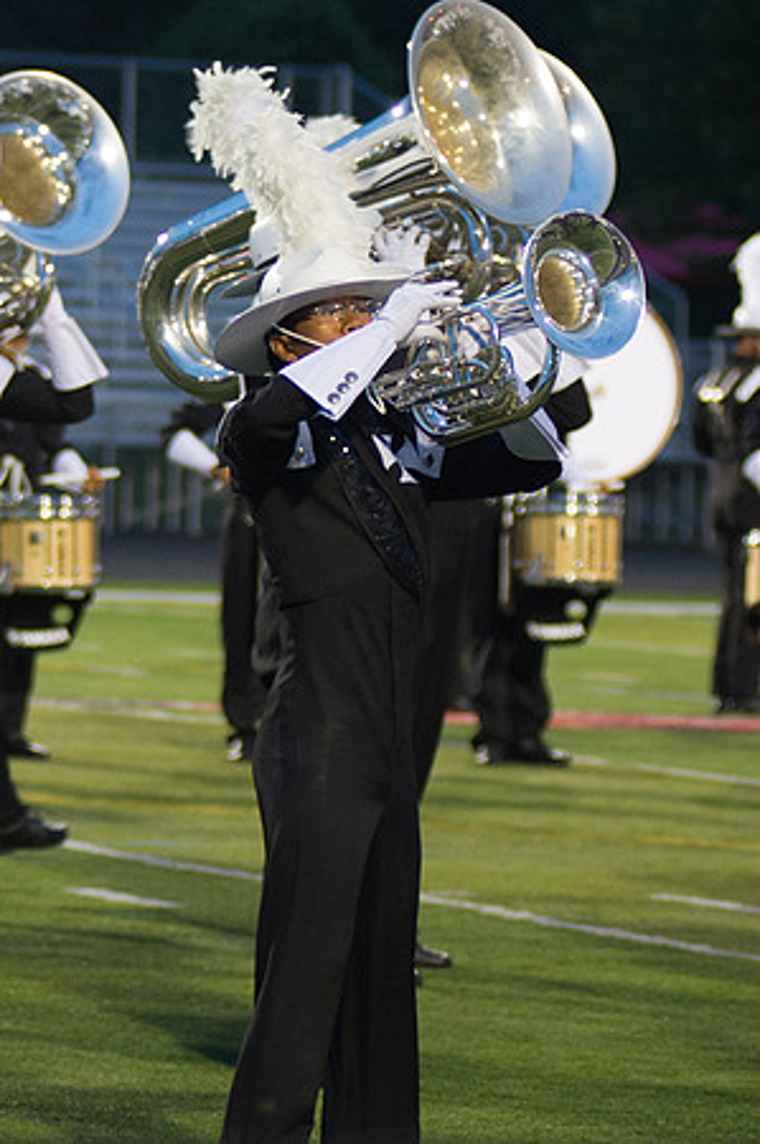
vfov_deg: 7.5
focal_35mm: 274
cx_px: -253
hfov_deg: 5.0
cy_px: 276
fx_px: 8705
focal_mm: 100
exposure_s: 1/160
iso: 1800
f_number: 2.8
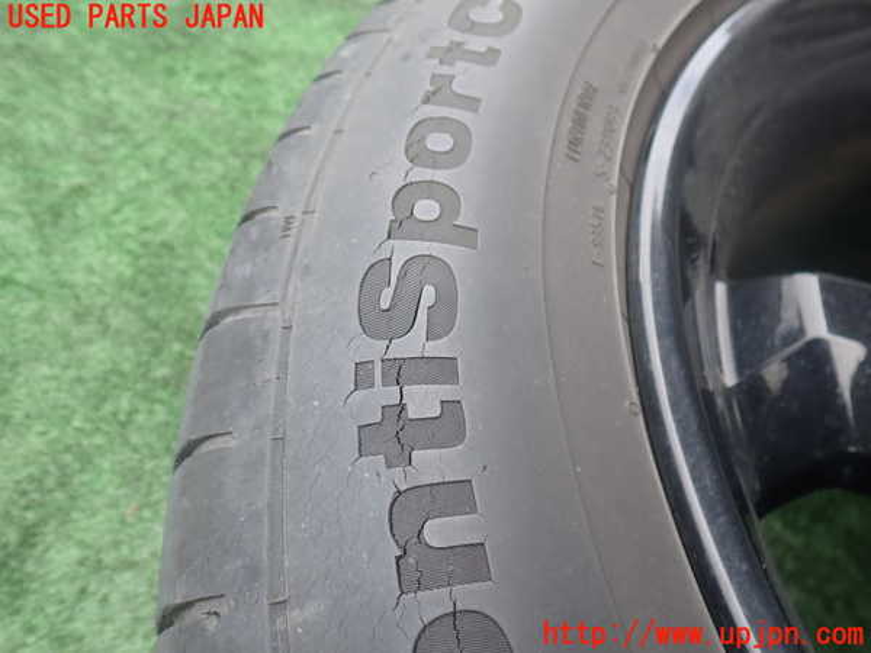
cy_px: 326
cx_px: 436
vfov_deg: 46.8
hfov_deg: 60.0
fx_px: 755
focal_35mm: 30
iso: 125
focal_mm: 5.4
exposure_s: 1/125
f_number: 2.3
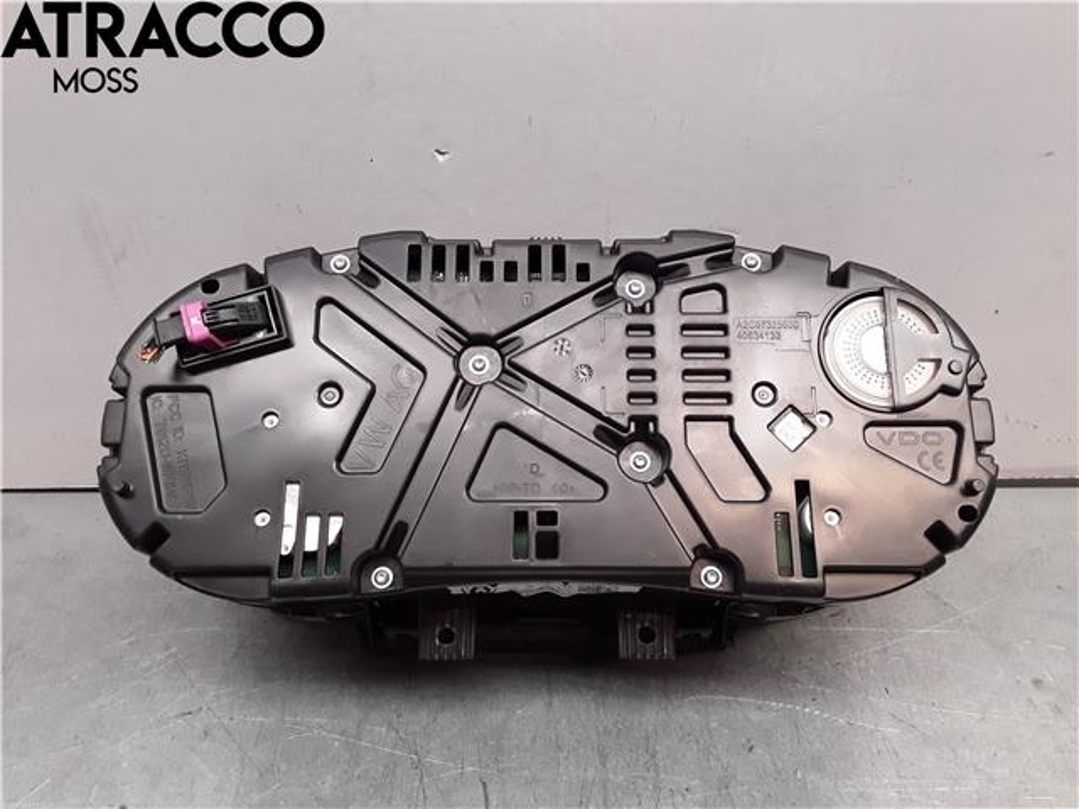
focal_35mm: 28
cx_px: 540
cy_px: 404
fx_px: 873
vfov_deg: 49.7
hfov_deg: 63.4
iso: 100
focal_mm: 2.91
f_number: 1.9
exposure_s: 1/100
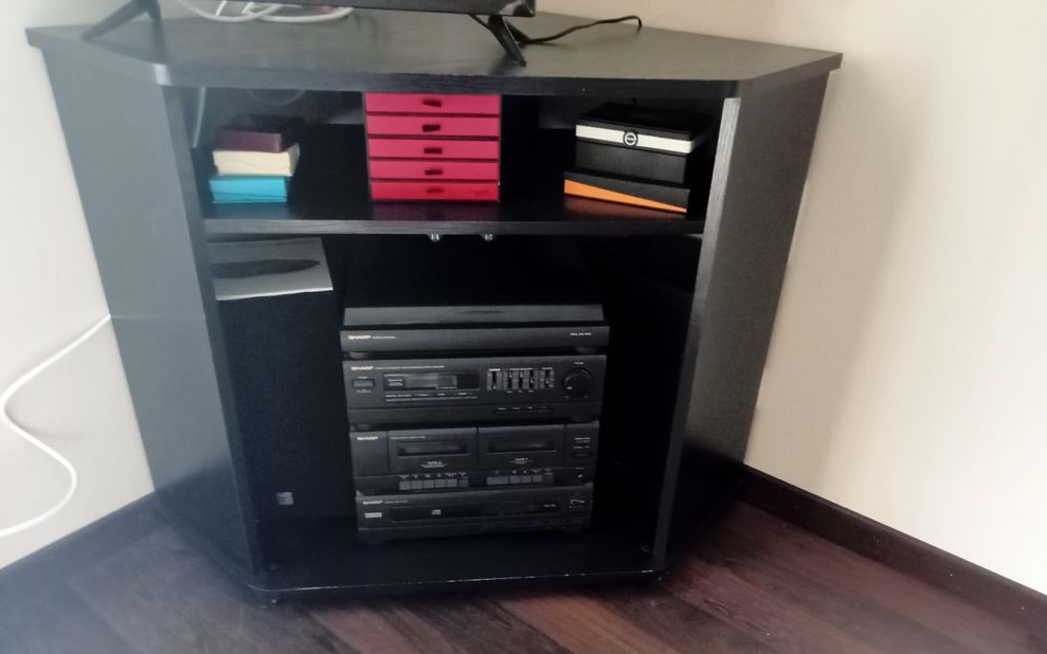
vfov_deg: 41.8
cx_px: 527
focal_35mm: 30
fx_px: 856
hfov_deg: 62.9
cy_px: 363
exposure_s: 1/25
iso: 1683
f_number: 2.2
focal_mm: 3.46
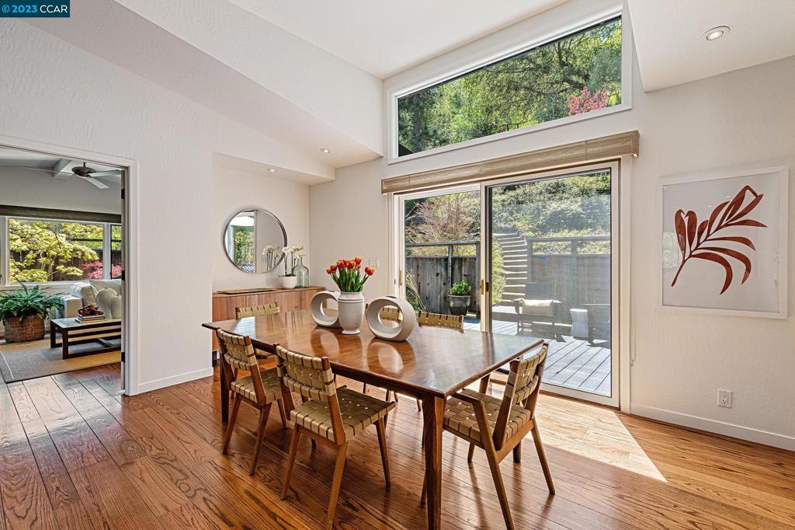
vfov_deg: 73.7
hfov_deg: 96.8
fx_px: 353
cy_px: 265
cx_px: 398
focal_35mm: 16
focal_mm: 16
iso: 320
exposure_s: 1/40
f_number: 11
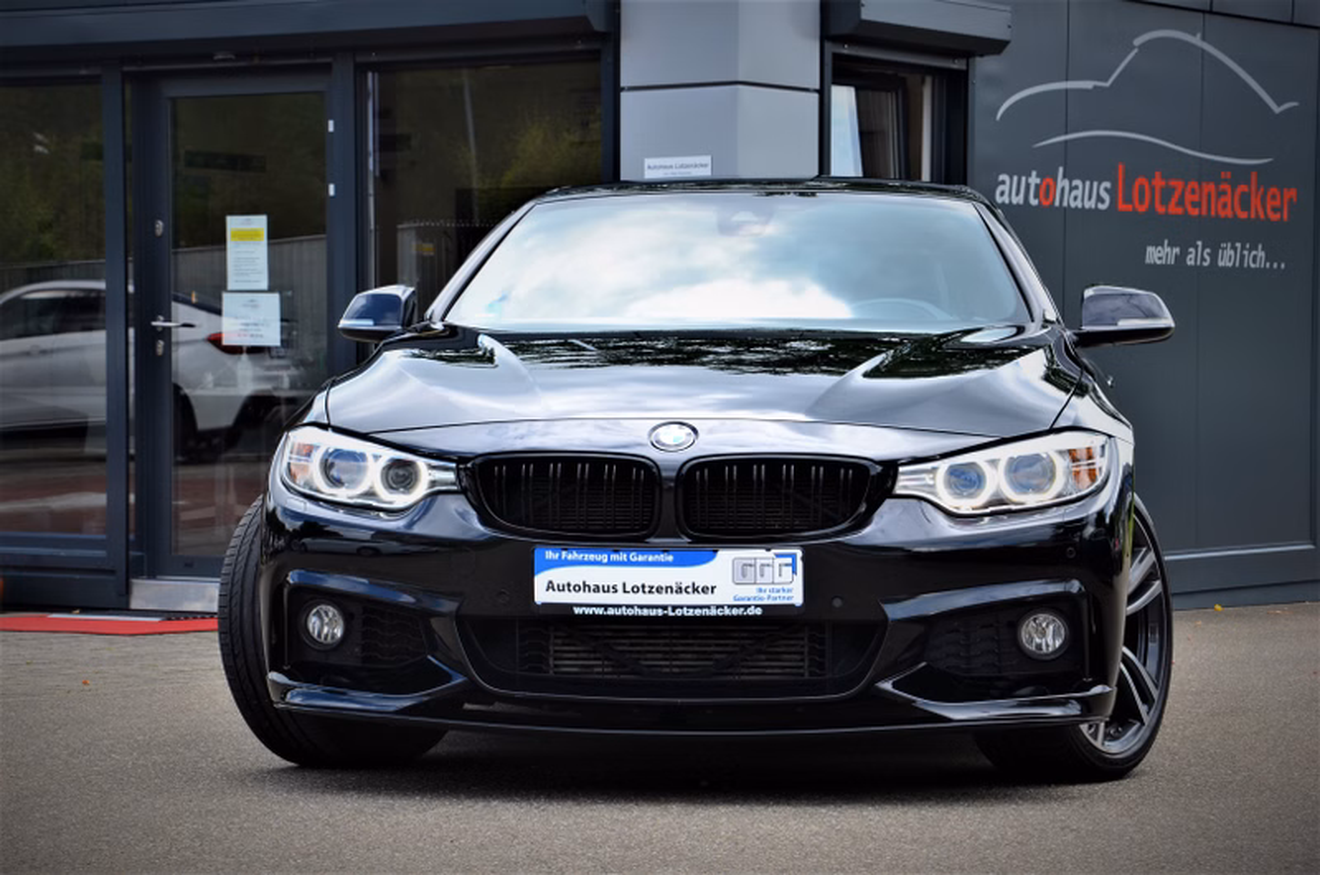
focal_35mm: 99
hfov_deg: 20.7
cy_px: 438
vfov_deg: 13.8
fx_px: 3623
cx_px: 660
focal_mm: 66
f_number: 11
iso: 200
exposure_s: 1/125
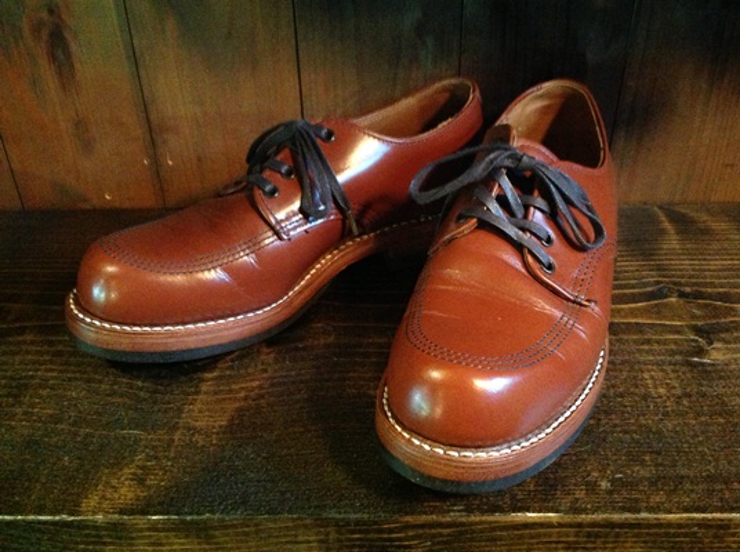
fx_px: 747
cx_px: 370
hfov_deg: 52.7
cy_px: 276
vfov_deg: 40.6
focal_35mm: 35
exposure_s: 1/17
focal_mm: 4.28
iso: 800
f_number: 2.4
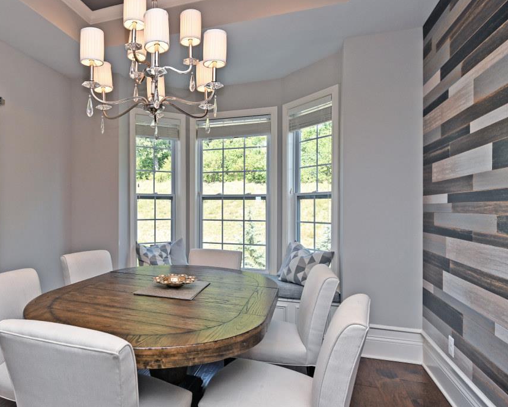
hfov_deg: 70.3
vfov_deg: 60.9
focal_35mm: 23
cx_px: 165
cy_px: 204
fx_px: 346
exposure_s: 1/125
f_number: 5.6
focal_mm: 14
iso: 160
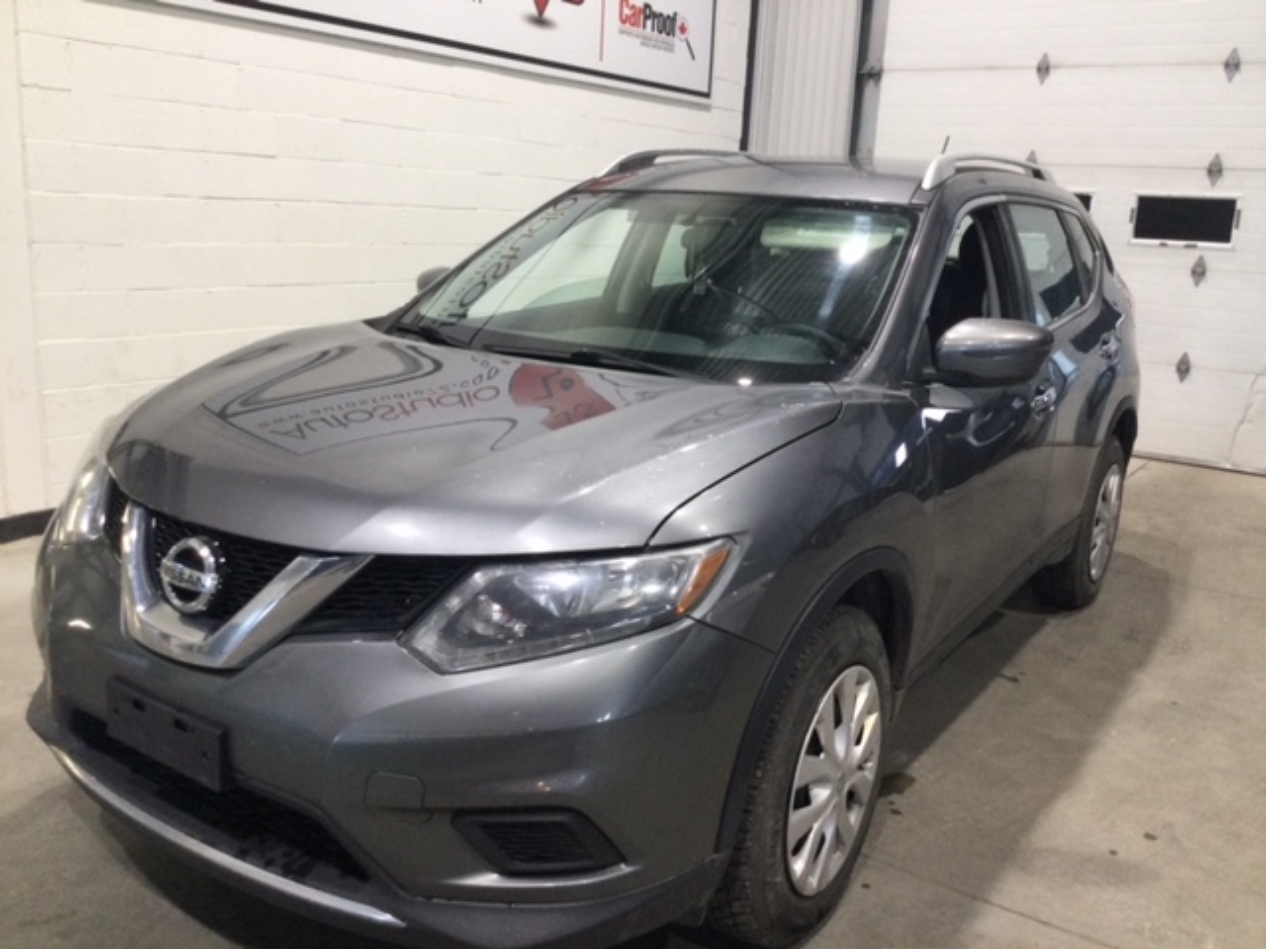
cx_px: 633
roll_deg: -4.8
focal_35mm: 31
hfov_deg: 58.4
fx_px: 1134
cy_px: 474
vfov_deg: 45.4
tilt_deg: -10.2
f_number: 2.4
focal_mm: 3.3
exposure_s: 1/30
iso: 64
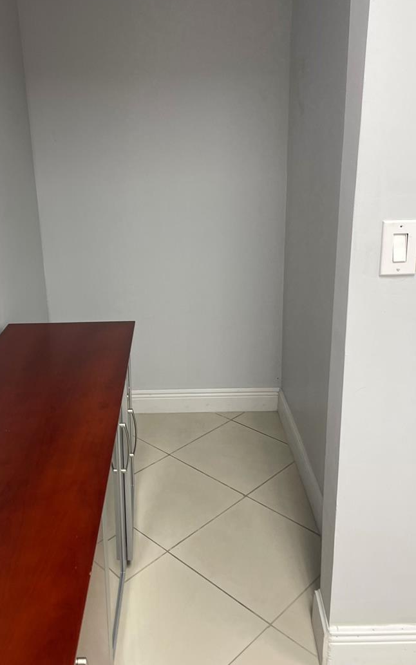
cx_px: 161
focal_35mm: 32
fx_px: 580
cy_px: 294
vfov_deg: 59.5
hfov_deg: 39.2
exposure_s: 1/120
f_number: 1.6
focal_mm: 5.1
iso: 125
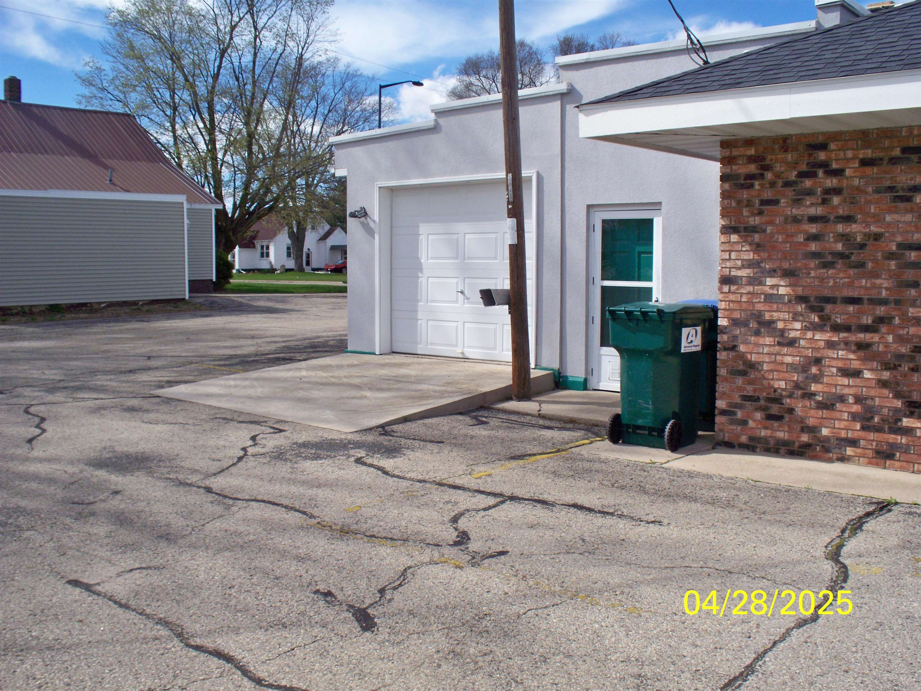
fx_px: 931
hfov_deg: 52.6
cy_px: 346
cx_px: 460
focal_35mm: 35
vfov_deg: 40.7
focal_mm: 7.54
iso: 100
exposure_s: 1/640
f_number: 4.8
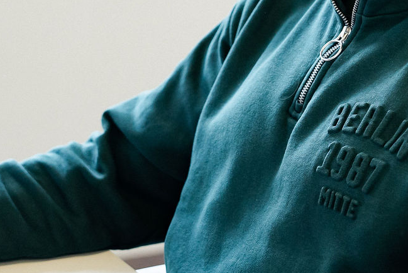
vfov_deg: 8.4
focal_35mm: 160
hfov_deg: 12.8
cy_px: -107
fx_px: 1814
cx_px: 324
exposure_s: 1/400
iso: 1000
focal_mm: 50
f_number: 2.8
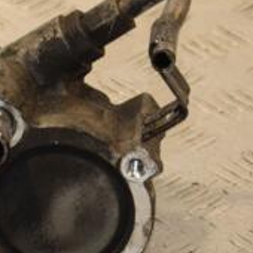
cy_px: 173
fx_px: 2605
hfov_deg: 5.6
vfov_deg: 5.6
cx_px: 31
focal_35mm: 315
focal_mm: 70
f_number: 7.1
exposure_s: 1/200
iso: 800
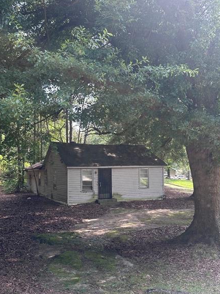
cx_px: 96
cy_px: 178
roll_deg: -0.2
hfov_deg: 44.1
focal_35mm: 32
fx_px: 271
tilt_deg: -0.9
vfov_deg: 56.3
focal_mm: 6.86
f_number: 1.78
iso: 80
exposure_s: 1/262
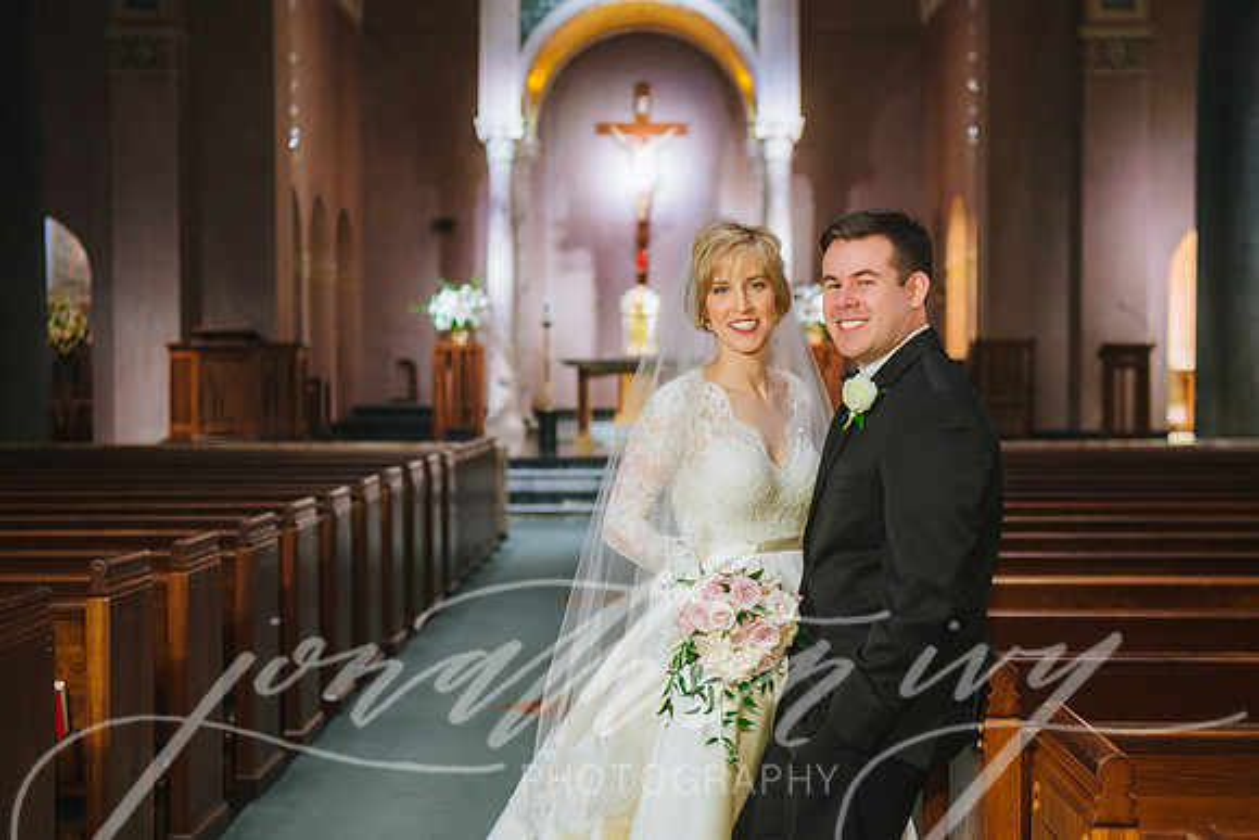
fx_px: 1974
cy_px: 428
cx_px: 666
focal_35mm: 56
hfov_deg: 35.4
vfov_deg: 24.0
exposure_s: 1/160
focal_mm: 52
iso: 1250
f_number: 3.5
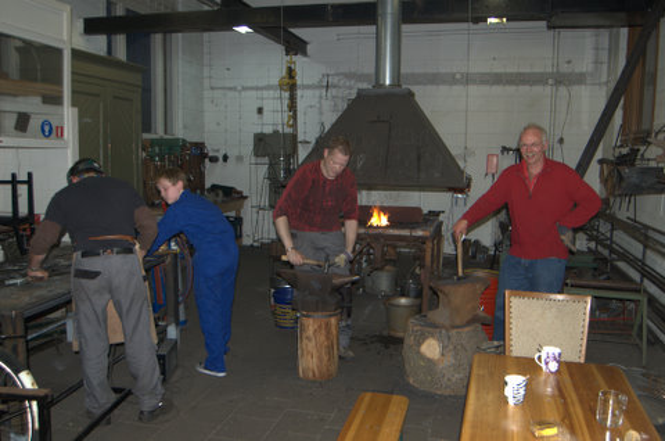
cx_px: 332
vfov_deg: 39.8
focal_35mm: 33
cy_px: 220
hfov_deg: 57.3
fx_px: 608
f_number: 3.8
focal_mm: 22
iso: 400
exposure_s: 1/60
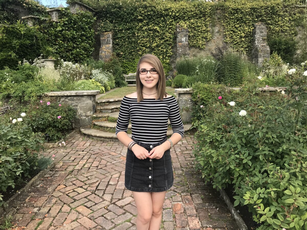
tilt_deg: -8.5
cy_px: 115
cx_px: 154
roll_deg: +2.0
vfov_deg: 49.7
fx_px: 248
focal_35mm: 28
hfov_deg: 63.4
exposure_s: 1/689
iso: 20
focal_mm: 3.99
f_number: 1.8
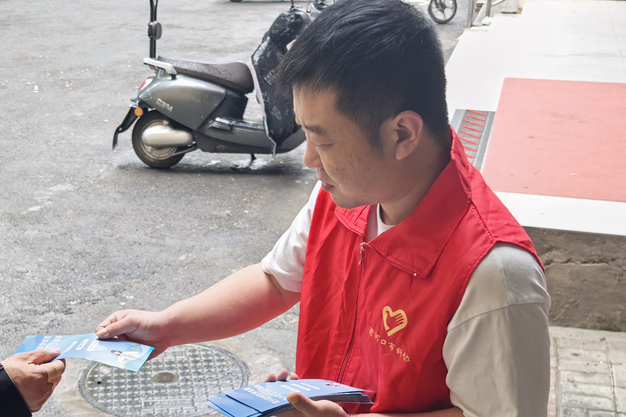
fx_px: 956
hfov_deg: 35.9
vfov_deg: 24.3
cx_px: 217
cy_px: 322
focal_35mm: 55
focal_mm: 6.98
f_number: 1.4
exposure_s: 1/1107
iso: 800
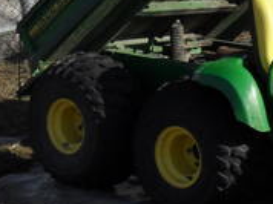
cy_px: 97
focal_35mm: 107
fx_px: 843
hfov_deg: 17.3
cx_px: 351
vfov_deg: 13.8
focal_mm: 6.3
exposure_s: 1/250
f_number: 8.4
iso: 100
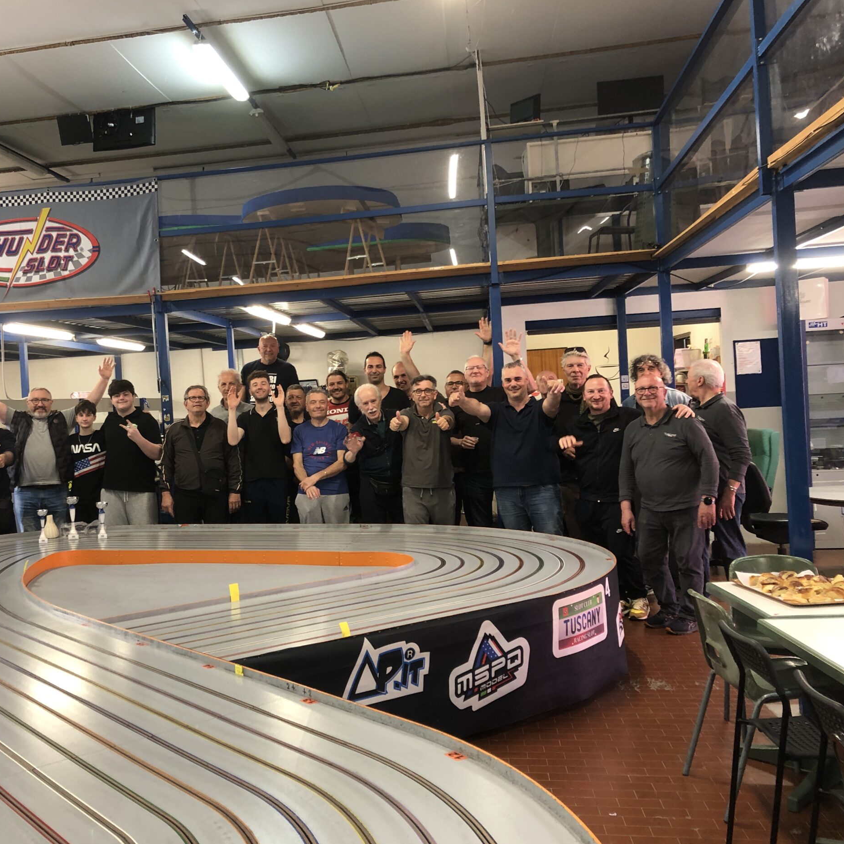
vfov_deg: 48.4
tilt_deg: -1.1
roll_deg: +3.1
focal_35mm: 34
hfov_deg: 47.5
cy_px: 426
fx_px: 938
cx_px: 270
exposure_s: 1/17
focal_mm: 3.99
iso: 40
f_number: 1.8
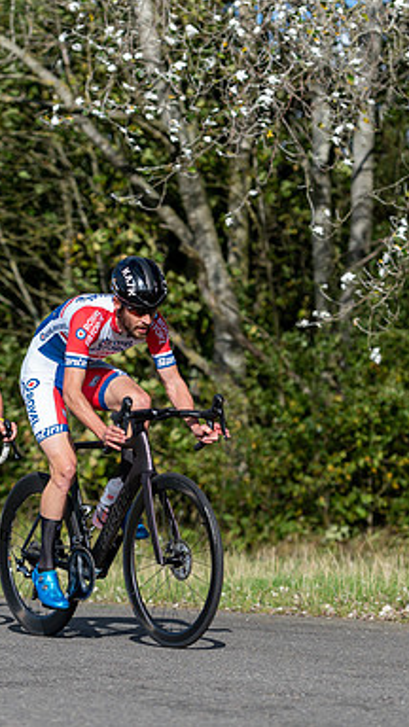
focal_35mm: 166
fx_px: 3200
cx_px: 112
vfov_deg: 13.0
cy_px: 363
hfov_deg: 7.3
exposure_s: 1/2000
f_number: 3.2
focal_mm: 105
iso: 160
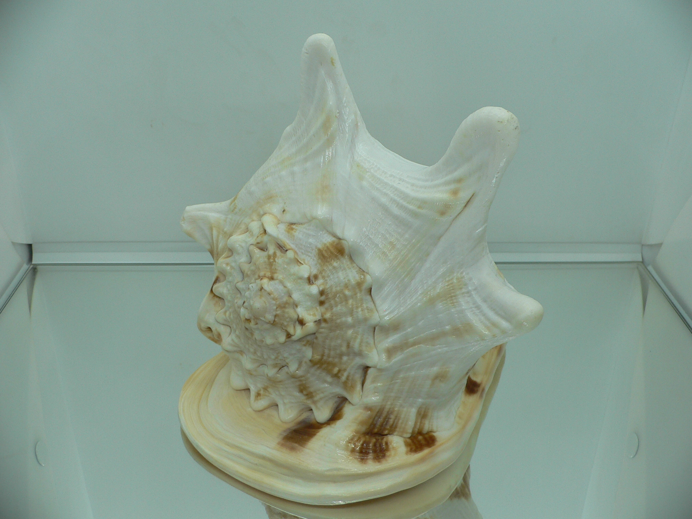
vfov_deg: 40.7
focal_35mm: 35
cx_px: 346
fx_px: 700
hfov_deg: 52.6
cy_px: 260
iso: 80
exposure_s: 1/80
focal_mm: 4.6
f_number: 2.8
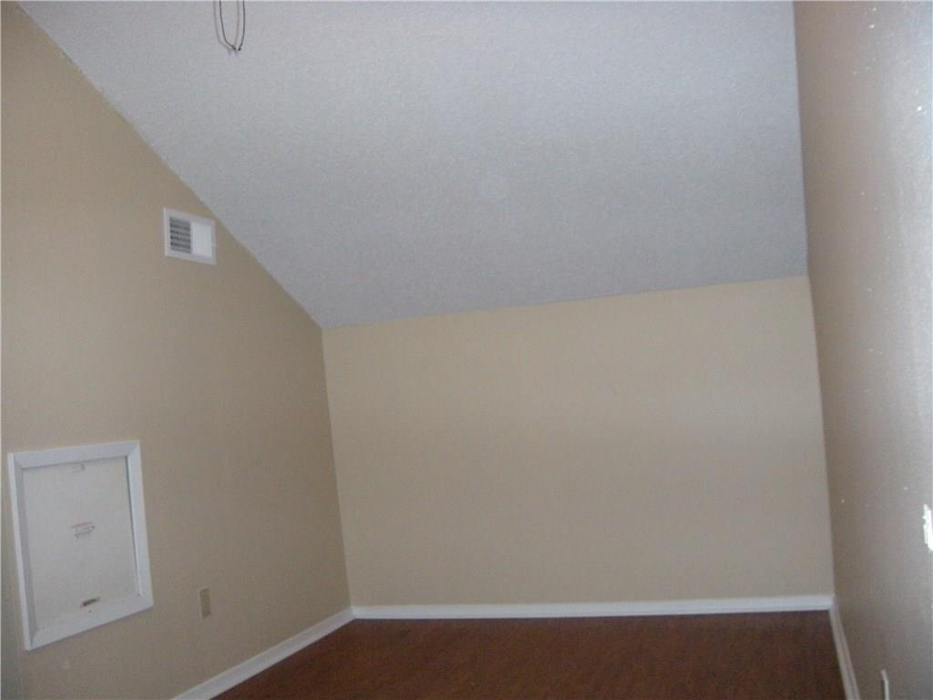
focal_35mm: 35
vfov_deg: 40.7
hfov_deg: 52.6
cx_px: 466
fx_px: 943
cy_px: 350
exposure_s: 1/60
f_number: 3.8
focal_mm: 5.9
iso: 400
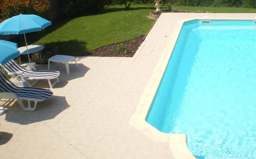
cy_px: 53
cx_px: 157
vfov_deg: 25.7
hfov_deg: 40.1
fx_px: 349
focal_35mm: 50
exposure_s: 1/500
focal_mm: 6.3
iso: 50
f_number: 4.6
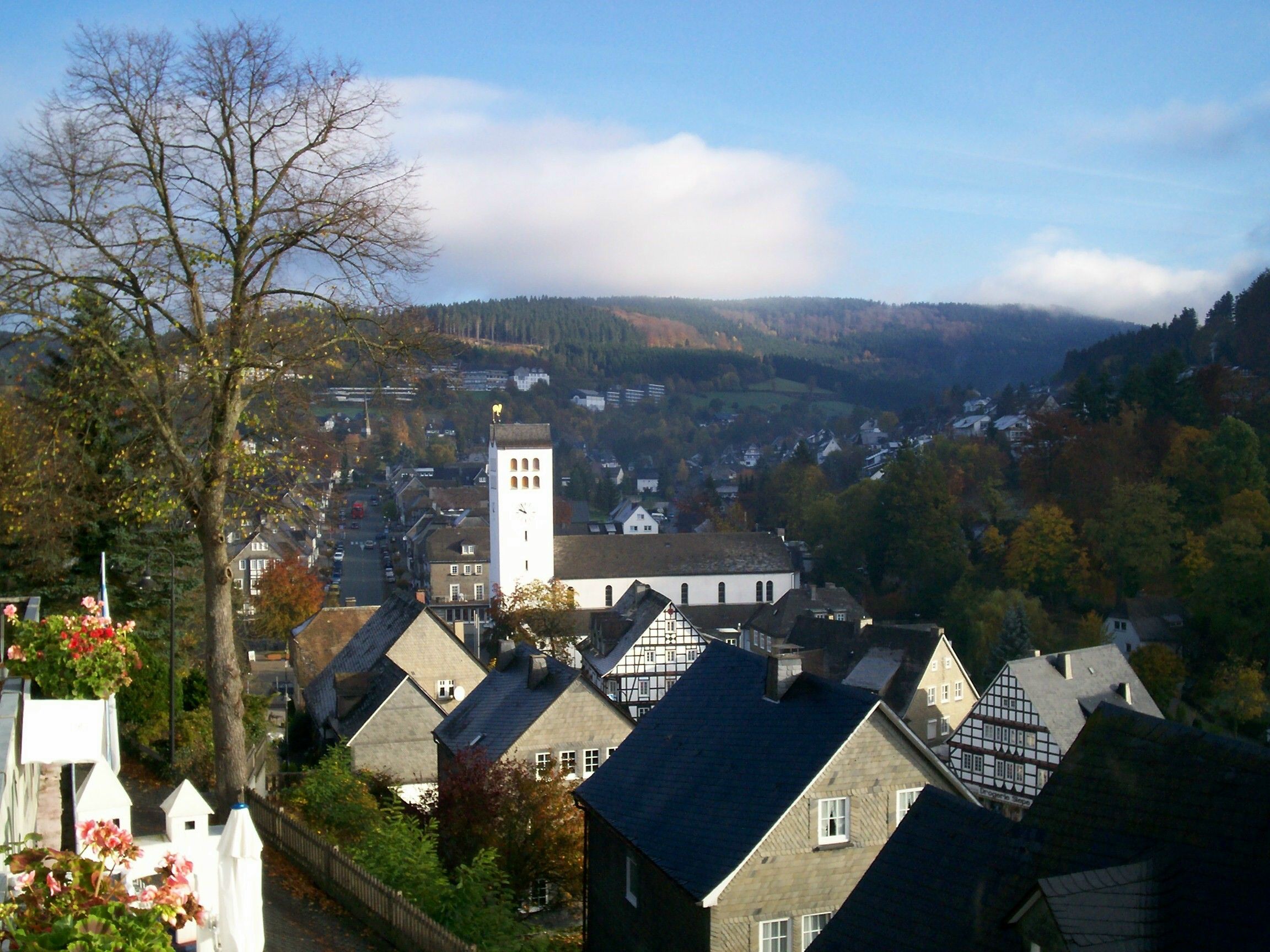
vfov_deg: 39.7
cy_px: 476
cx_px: 635
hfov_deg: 51.4
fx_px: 1321
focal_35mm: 36
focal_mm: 5.9
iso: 100
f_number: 4.5
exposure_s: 1/322
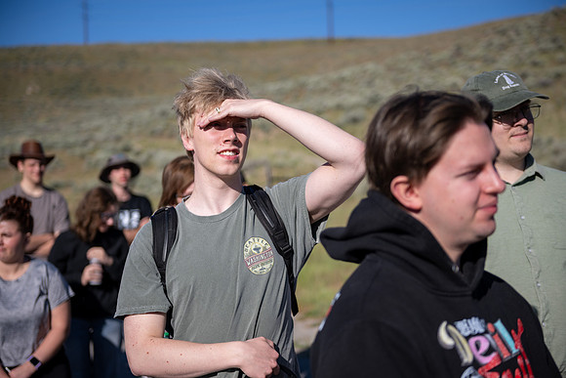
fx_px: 912
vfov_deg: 23.4
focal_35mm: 58
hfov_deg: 34.5
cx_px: 283
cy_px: 189
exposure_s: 1/4000
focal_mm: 58
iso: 100
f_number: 2.8
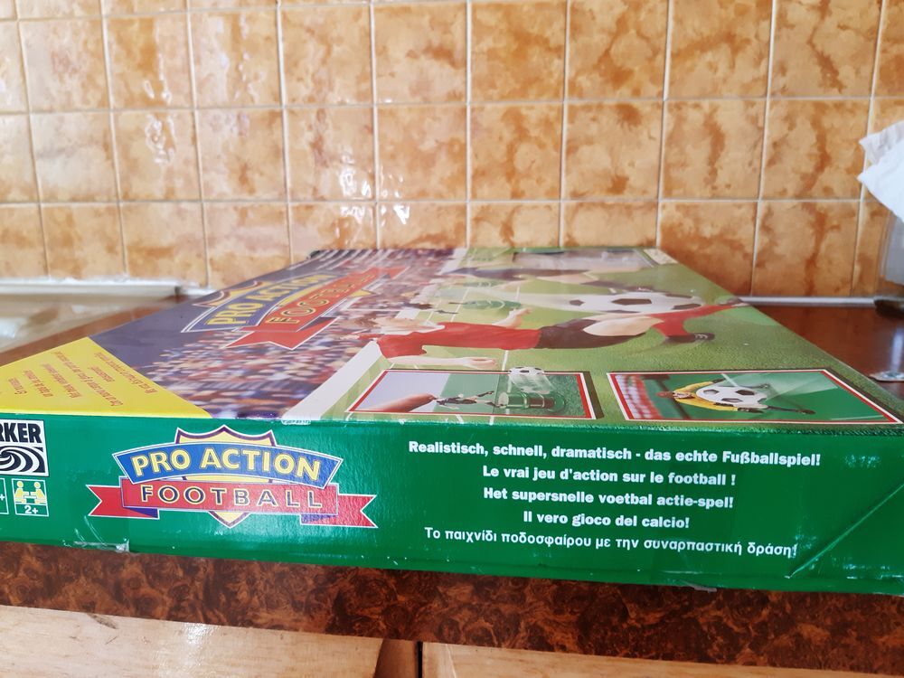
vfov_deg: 53.1
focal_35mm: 26
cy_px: 339
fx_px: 679
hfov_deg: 67.3
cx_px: 452
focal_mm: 3.92
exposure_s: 1/50
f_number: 1.7
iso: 100
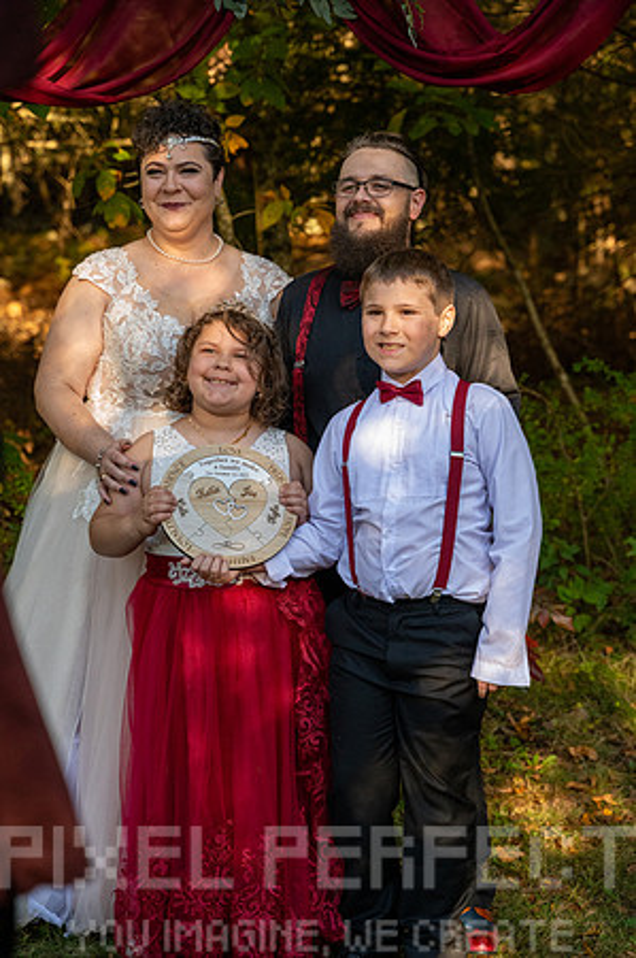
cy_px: 479
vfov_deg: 29.7
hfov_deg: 20.0
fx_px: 1806
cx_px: 318
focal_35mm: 68
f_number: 4
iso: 6400
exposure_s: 1/4000
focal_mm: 68
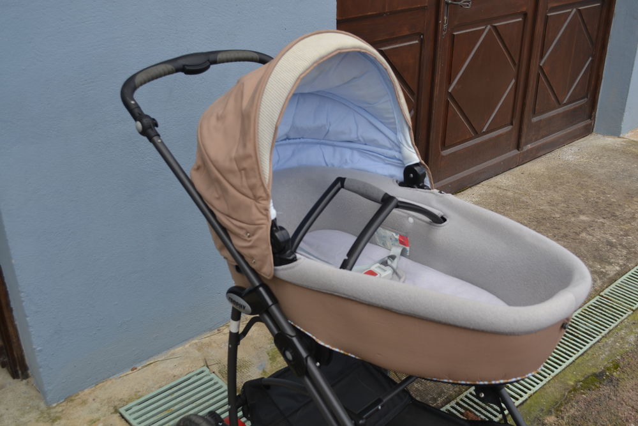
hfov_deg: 53.1
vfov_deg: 36.9
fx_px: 638
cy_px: 213
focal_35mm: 36
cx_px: 319
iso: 100
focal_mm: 24
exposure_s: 1/125
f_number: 5.6
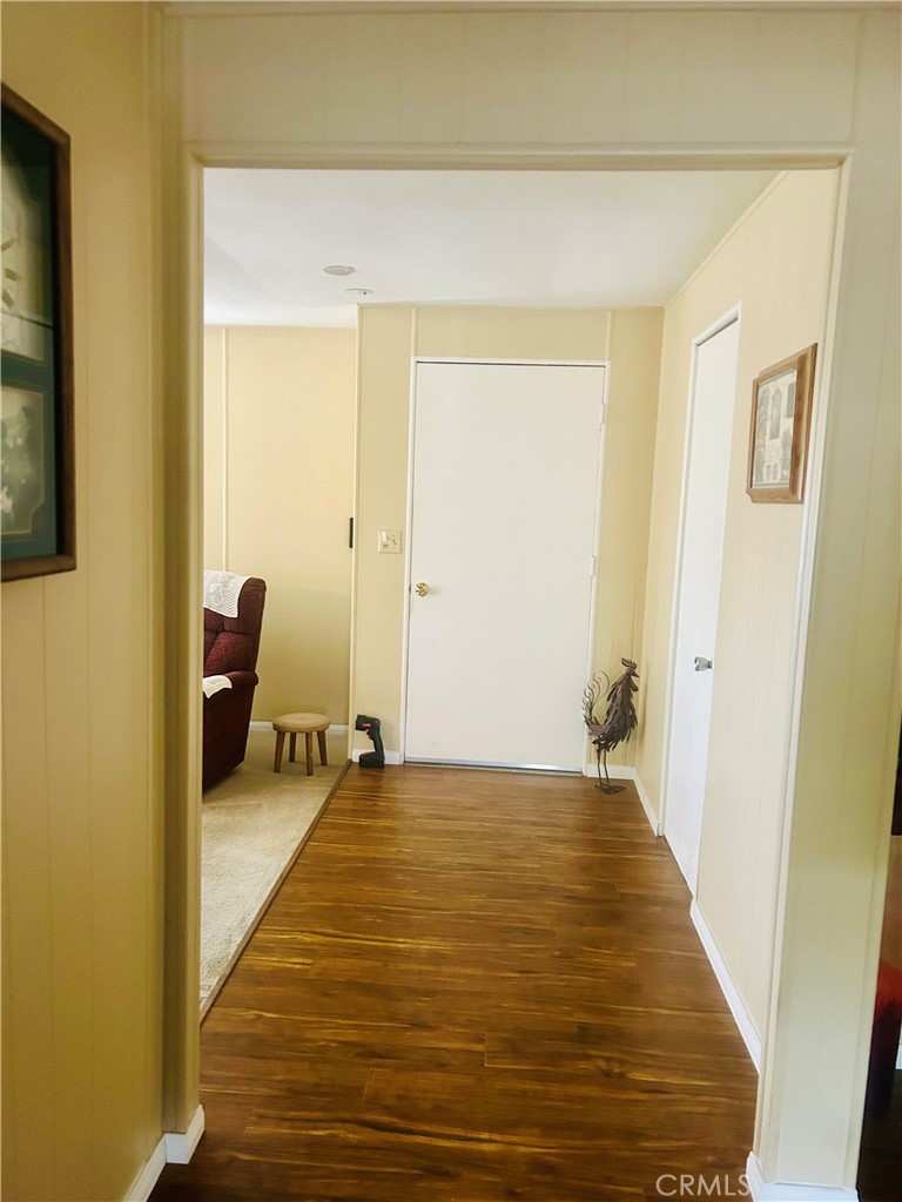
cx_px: 451
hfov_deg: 53.1
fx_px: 903
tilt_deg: -7.0
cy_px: 601
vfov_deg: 67.3
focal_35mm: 26
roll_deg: -3.4
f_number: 1.5
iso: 500
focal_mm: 5.7
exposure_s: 1/40
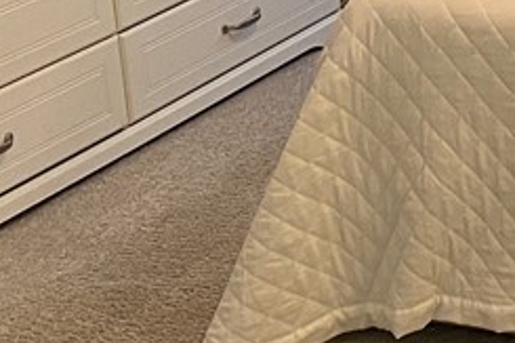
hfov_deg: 15.8
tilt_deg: -13.1
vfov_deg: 11.5
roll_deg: +1.7
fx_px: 1615
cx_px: 893
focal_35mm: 113
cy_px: -215
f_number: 1.8
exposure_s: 1/60
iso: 160
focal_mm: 4.25
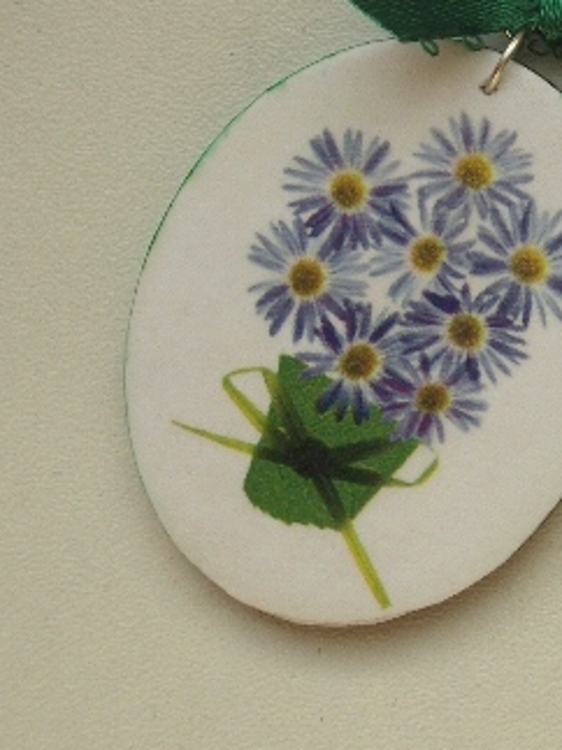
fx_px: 2664
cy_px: 204
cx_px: 622
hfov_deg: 11.9
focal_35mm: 123
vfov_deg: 16.0
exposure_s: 1/80
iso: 50
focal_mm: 10.2
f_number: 3.5
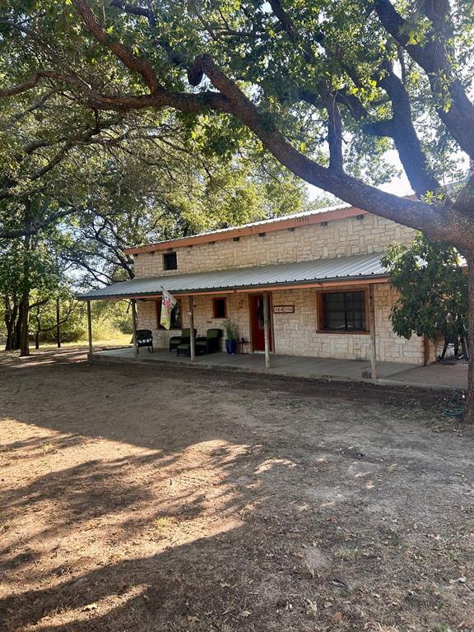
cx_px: 237
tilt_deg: -2.3
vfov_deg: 67.3
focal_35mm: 26
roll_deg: +1.7
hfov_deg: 53.1
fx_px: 475
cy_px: 316
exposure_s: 1/374
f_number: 1.5
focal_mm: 5.7
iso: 50
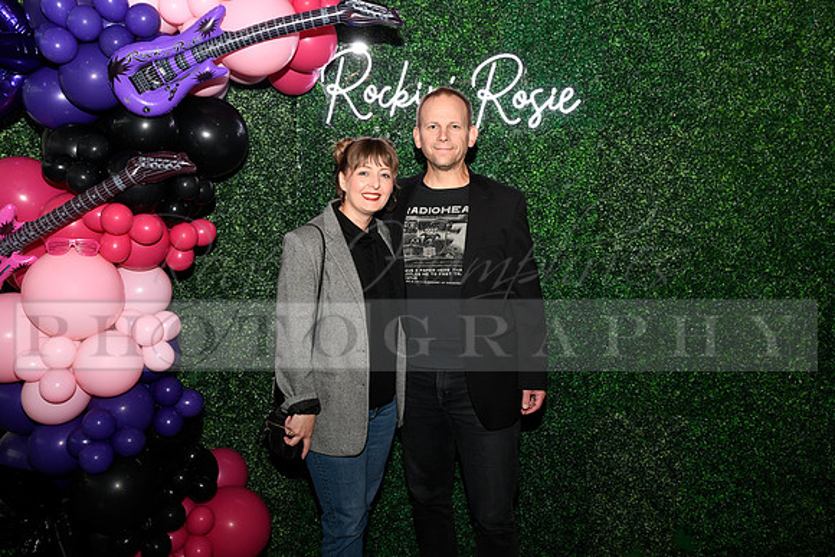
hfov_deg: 60.3
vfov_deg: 42.3
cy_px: 278
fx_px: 719
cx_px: 418
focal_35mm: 31
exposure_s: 1/60
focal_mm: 31
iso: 500
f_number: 6.3
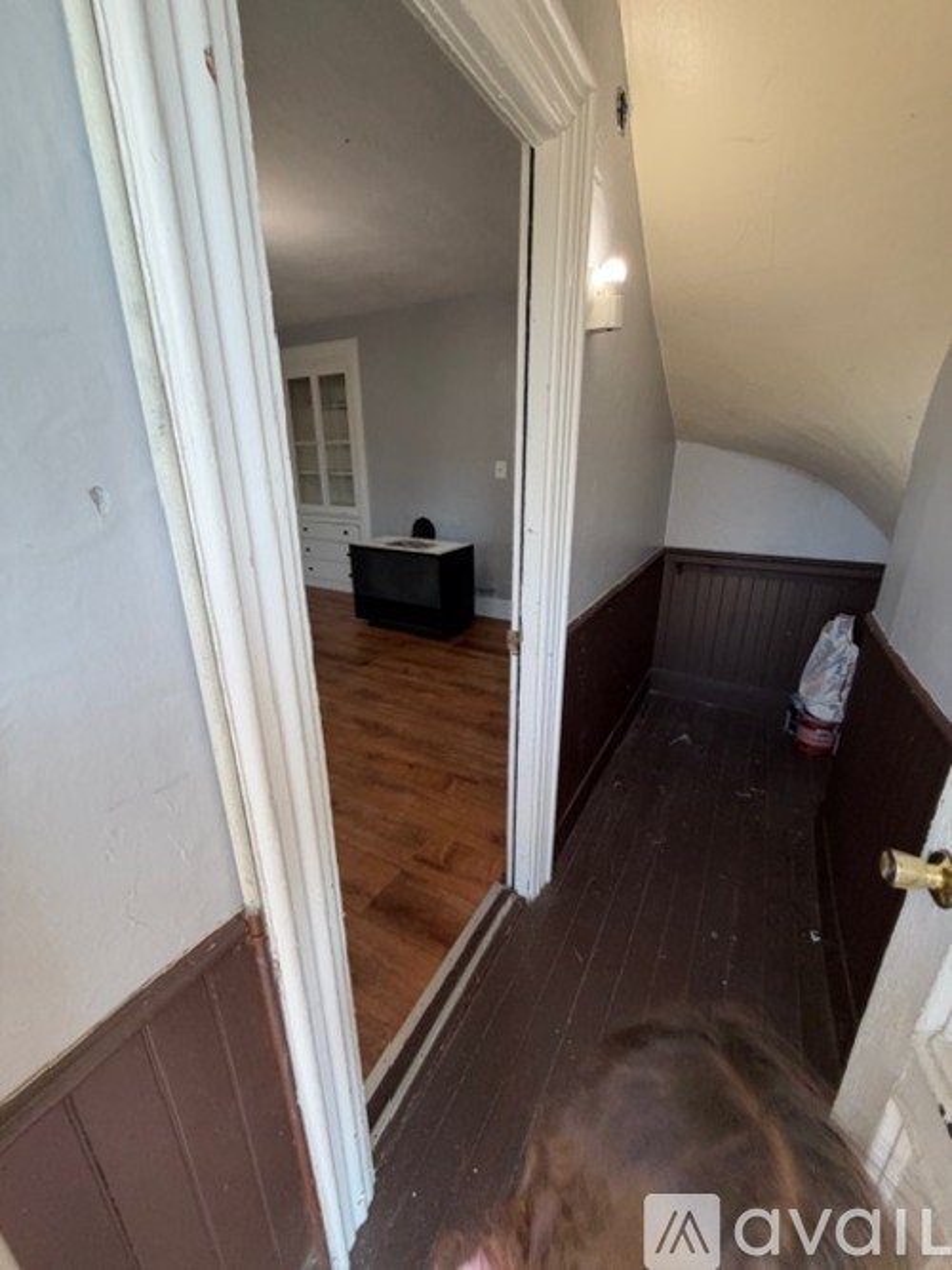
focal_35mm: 14
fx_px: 514
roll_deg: -0.8
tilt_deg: -24.4
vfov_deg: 102.1
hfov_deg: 85.7
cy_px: 635
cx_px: 476
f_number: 2.2
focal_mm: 2.22
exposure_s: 1/120
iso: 125
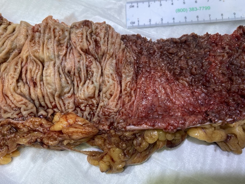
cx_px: 122
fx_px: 184
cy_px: 92
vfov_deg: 53.1
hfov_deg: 67.3
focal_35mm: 26
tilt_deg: -74.1
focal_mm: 4.25
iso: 80
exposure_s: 1/118
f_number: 1.8
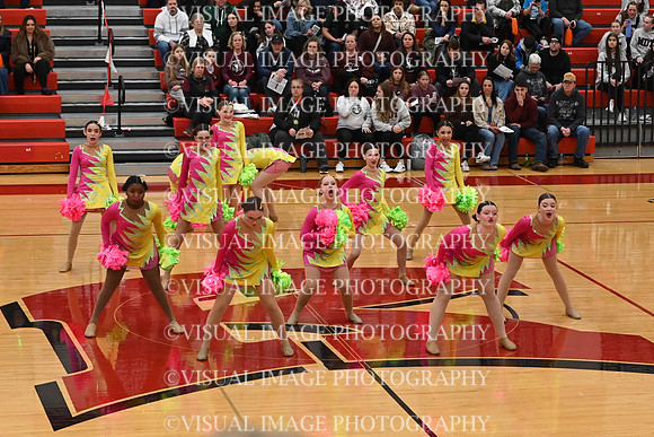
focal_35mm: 105
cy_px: 218
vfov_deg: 13.0
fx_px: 1908
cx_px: 327
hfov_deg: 19.5
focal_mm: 70
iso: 6400
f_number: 4
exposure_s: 1/400
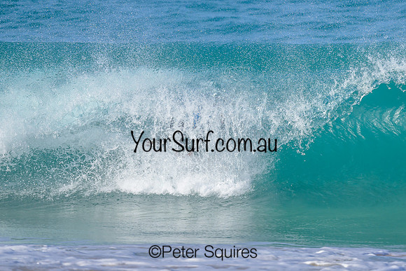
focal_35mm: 1098
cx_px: 279
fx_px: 12390
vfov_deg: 1.3
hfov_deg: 1.9
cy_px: 85
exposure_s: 1/2000
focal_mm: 800
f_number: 6.3
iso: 400
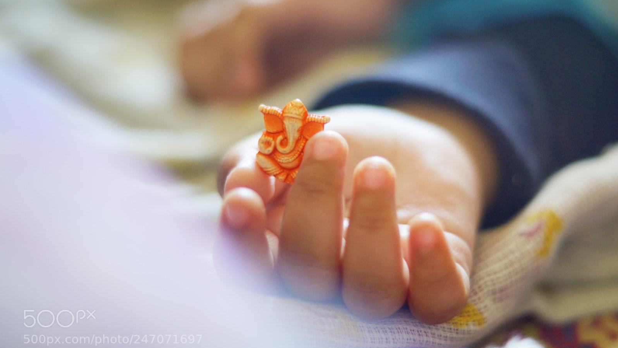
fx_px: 1295
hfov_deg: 26.8
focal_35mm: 79
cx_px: 310
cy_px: 162
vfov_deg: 15.3
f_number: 1.8
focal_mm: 50
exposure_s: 1/8
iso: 400
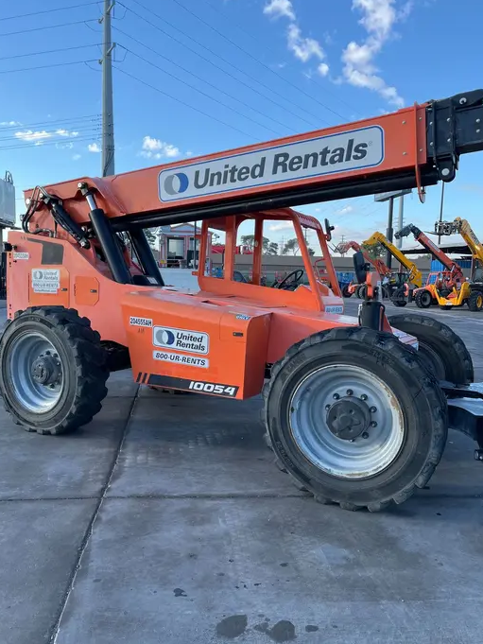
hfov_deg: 49.7
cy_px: 329
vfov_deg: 63.4
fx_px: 521
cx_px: 232
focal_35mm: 28
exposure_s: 1/898
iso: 50
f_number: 1.6
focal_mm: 5.1
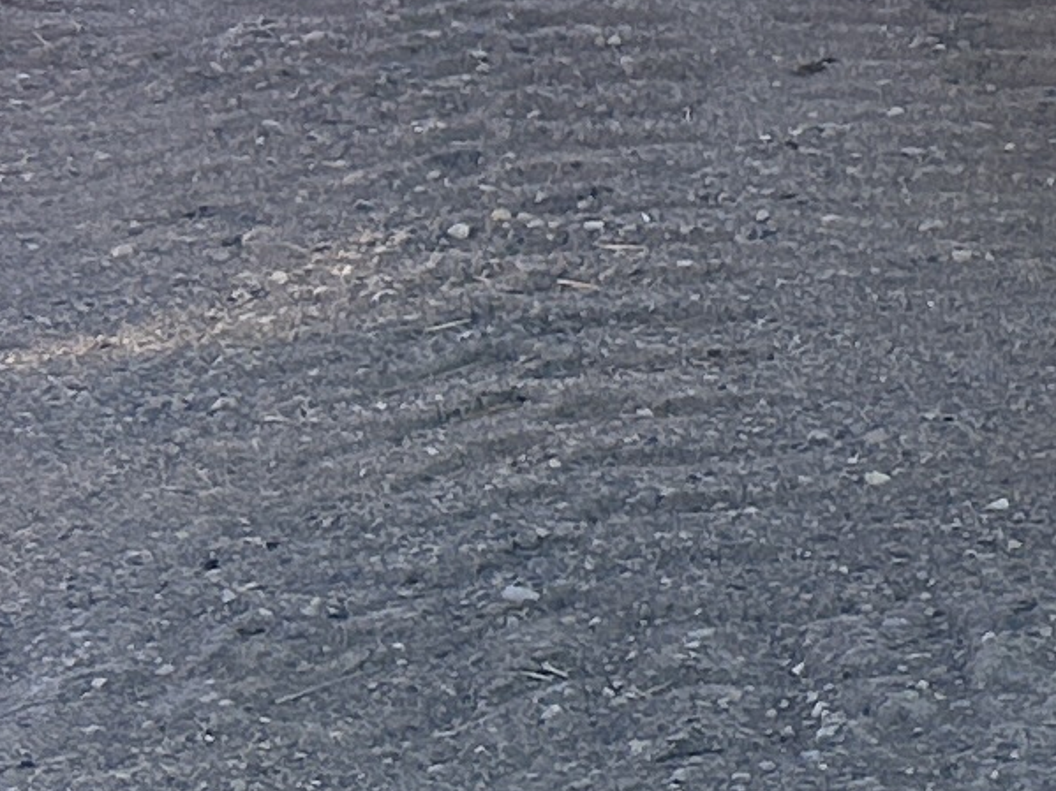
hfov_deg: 9.3
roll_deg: +4.0
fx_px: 5338
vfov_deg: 8.5
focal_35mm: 175
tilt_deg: -18.8
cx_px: 3034
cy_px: 432
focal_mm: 5.7
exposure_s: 1/1395
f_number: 1.5
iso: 50
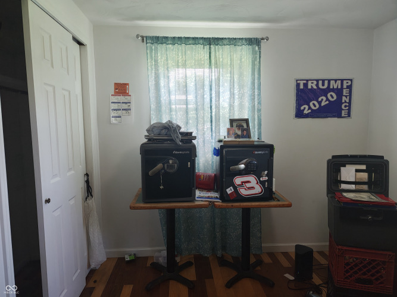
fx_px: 275
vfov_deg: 56.8
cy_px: 148
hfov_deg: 71.6
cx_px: 198
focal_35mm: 24
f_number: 1.8
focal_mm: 5.41
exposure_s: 1/40
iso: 1594
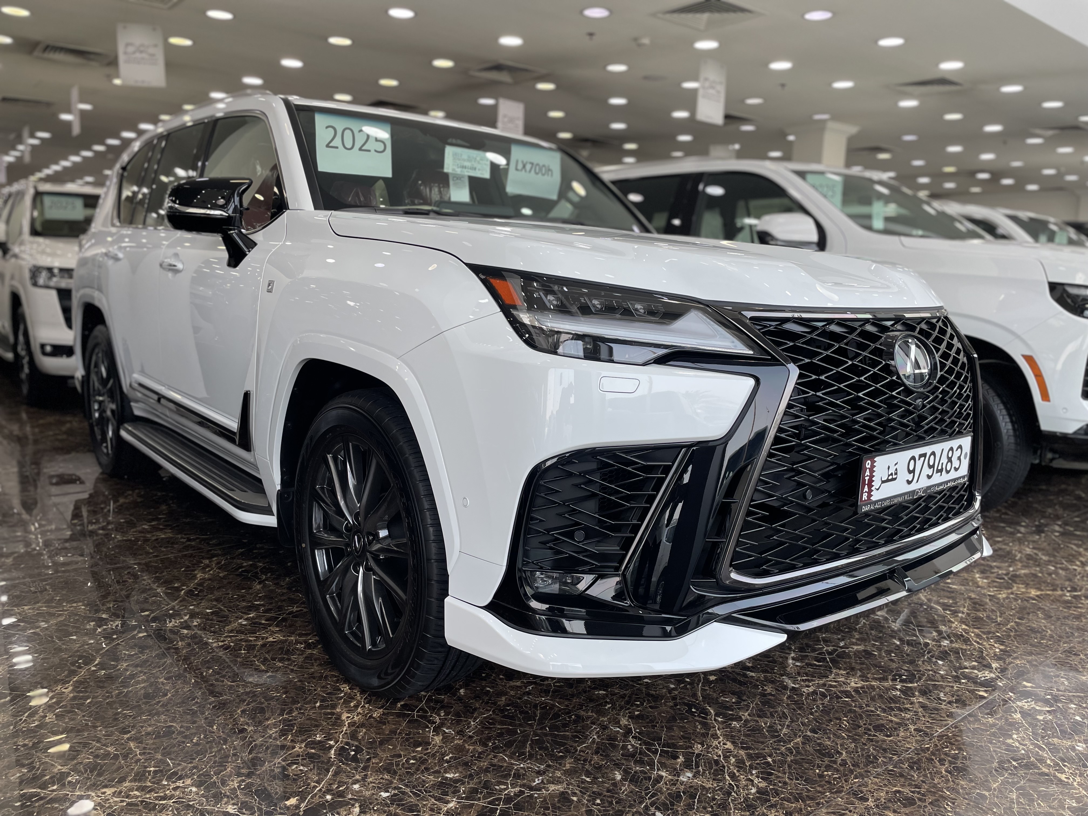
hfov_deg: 67.3
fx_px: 817
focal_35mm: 26
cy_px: 408
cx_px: 544
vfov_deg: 53.1
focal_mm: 4.2
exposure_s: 1/278
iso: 40
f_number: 1.6
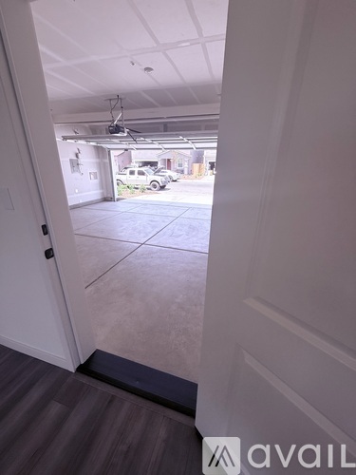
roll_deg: -0.7
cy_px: 238
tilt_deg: -20.6
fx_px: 192
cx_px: 178
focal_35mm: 14
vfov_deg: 102.1
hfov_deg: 85.7
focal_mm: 2.22
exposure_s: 1/518
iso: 64
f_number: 2.2
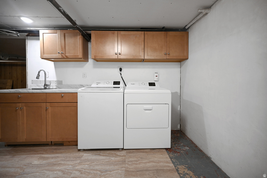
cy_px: 89
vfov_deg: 81.1
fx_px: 104
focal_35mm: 14
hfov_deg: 104.3
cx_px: 134
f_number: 4
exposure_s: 1/50
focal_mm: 14
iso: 640
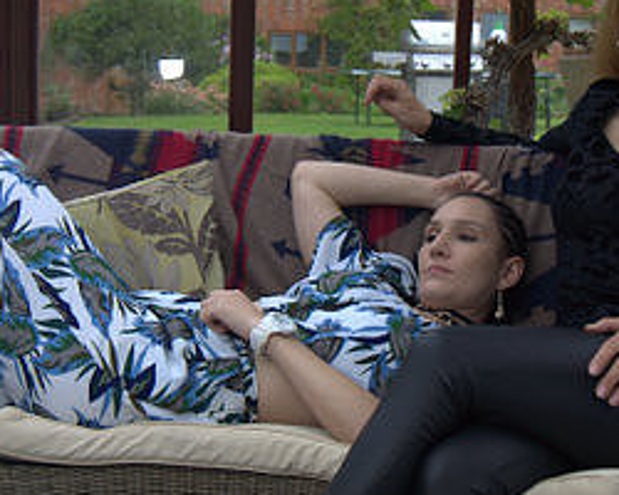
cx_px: 411
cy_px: 249
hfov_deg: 28.9
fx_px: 1191
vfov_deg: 23.5
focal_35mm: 65
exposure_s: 1/200
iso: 100
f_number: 4
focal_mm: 24
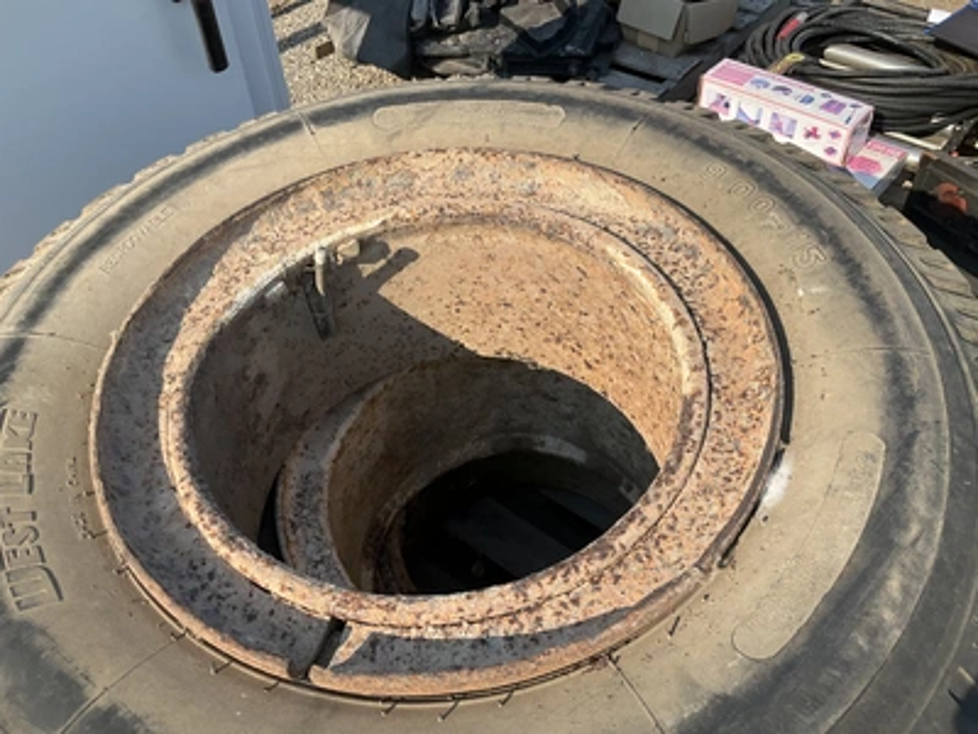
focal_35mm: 29
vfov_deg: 48.2
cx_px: 489
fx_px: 819
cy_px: 367
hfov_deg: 61.7
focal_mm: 3
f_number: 1.8
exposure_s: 1/978
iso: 25
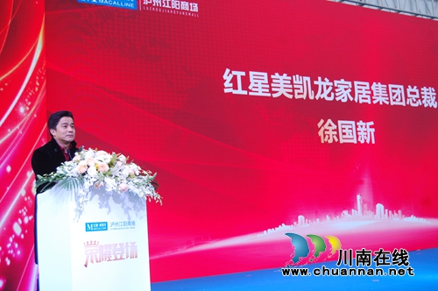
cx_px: 219
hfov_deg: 43.7
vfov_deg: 29.8
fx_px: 547
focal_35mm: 45
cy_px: 146
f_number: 5
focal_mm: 30
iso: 400
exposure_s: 1/100
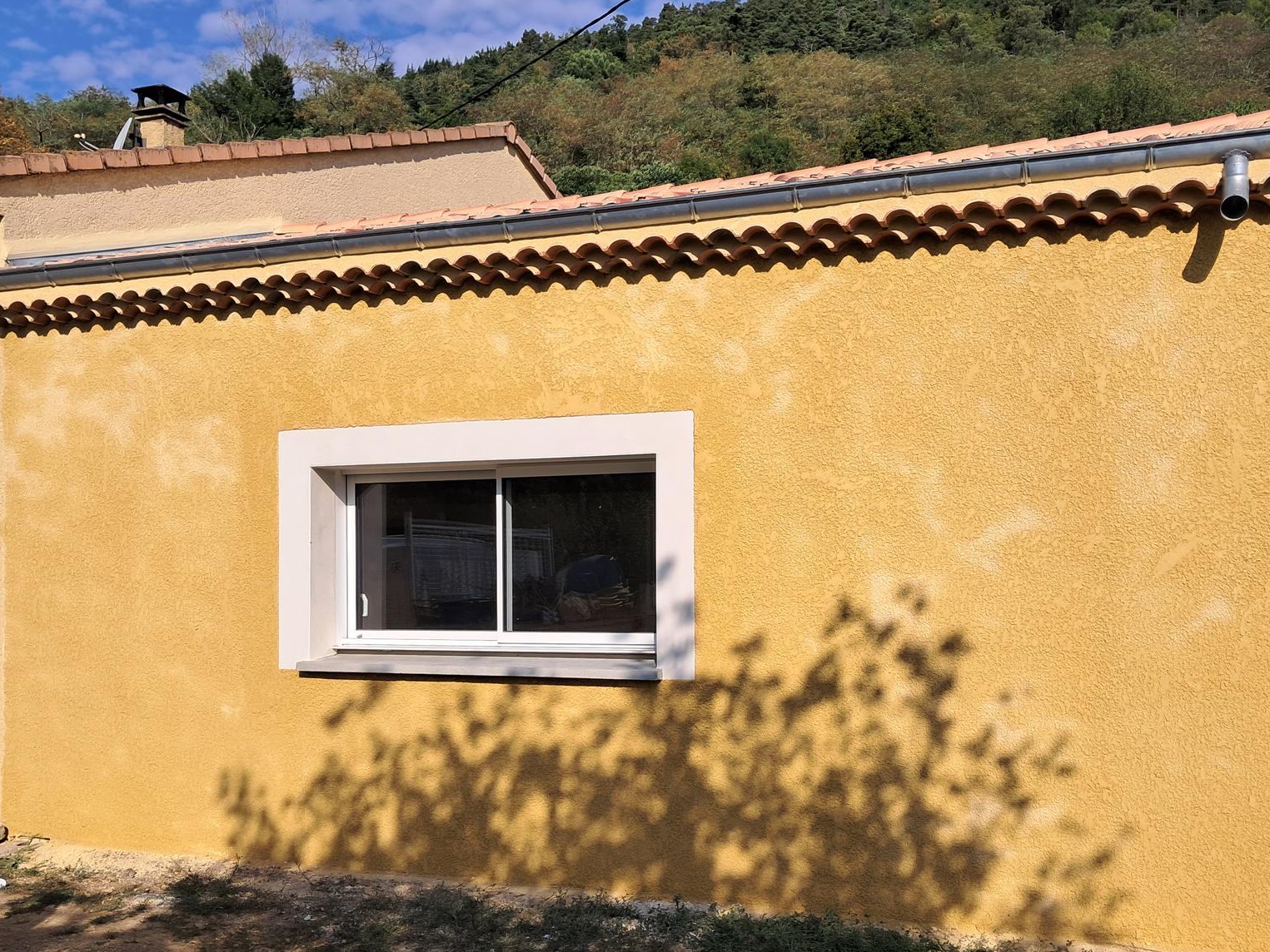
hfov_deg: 53.8
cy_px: 576
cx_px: 723
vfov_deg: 41.6
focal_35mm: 34
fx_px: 1247
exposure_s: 1/956
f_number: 1.8
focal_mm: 4
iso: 50
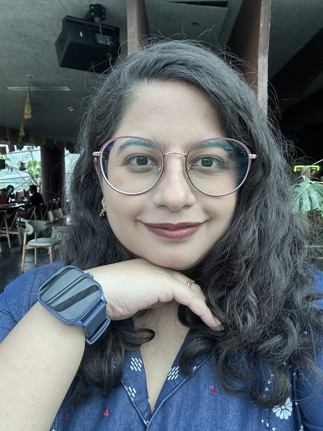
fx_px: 373
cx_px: 162
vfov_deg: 60.0
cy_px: 216
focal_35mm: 30
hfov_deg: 46.8
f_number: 1.9
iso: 80
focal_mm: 2.69
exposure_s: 1/120
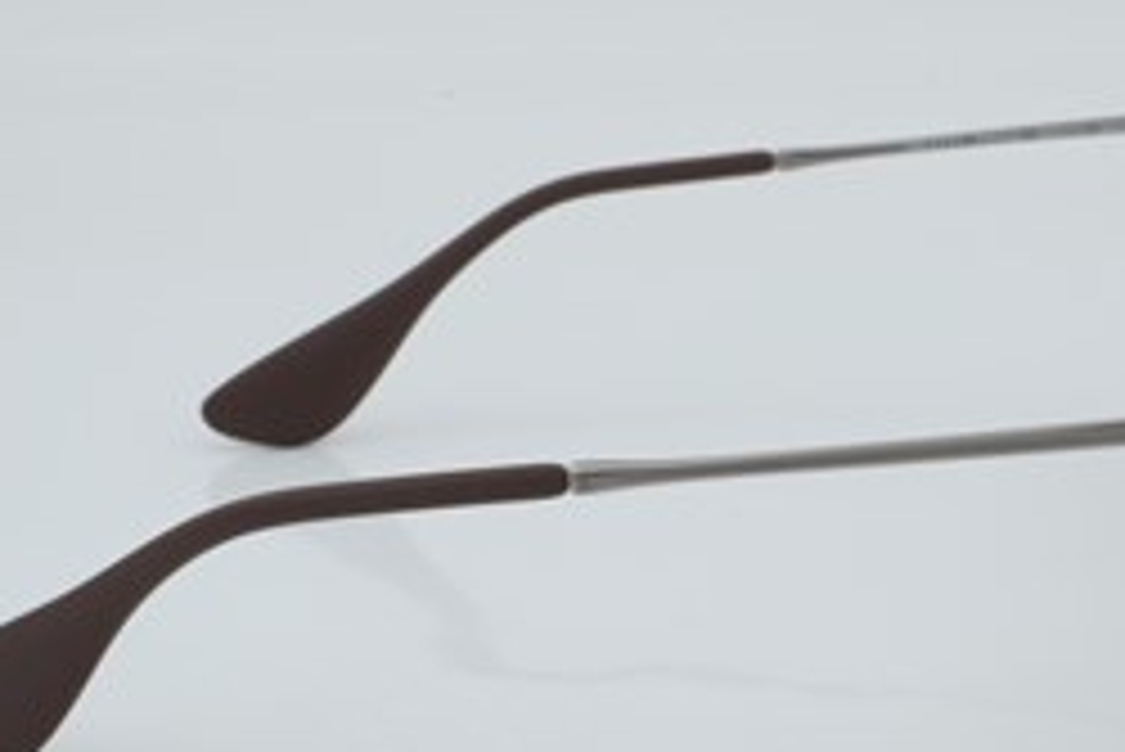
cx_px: 778
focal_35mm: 120
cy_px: 432
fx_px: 3752
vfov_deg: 11.4
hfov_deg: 17.0
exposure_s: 1/4
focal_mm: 50
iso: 100
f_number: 29
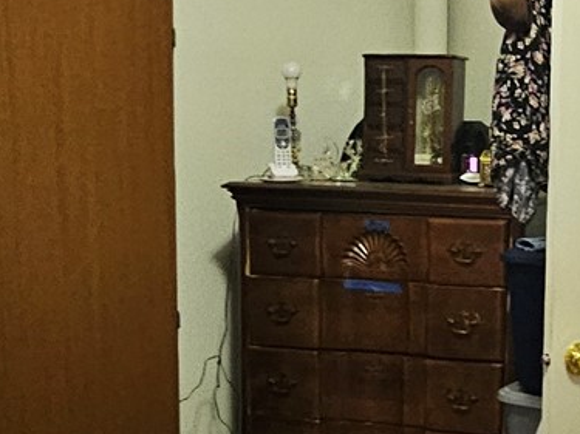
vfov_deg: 20.3
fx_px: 1189
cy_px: 397
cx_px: 439
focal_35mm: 71
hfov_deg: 27.0
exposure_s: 1/30
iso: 500
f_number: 2.2
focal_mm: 2.2
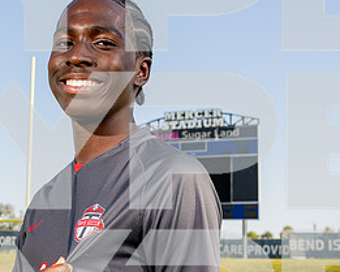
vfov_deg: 20.4
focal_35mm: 75
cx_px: 104
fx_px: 755
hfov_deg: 25.2
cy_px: 141
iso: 50
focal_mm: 36
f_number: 7.1
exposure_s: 1/125
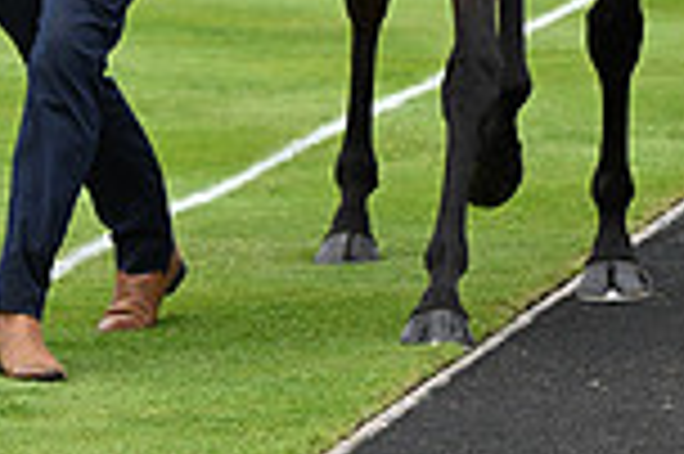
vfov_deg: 2.9
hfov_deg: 4.3
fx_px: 9072
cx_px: 472
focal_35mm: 478
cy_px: -371
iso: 800
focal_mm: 125
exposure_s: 1/1250
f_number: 4.5
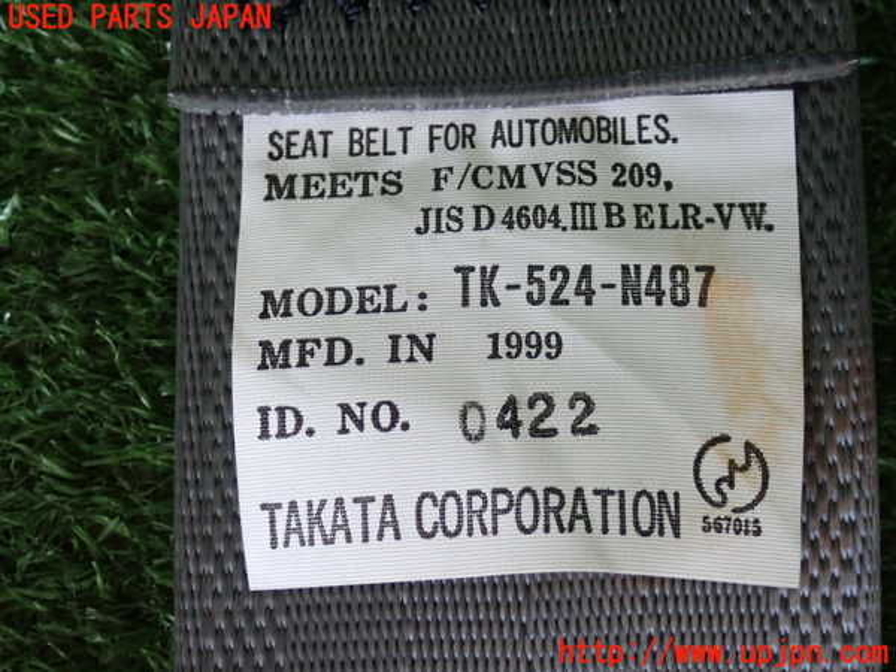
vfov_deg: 18.0
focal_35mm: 82
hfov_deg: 23.8
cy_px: 336
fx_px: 2122
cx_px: 448
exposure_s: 1/200
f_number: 4.3
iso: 1000
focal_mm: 14.62
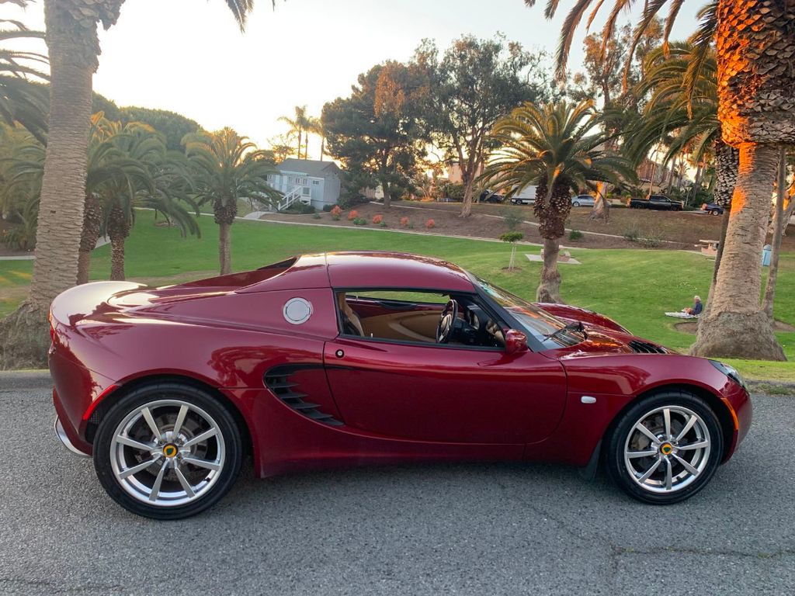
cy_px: 298
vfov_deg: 53.1
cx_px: 398
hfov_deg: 67.3
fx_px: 597
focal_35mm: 26
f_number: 1.8
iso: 64
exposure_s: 1/121
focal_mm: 4.25
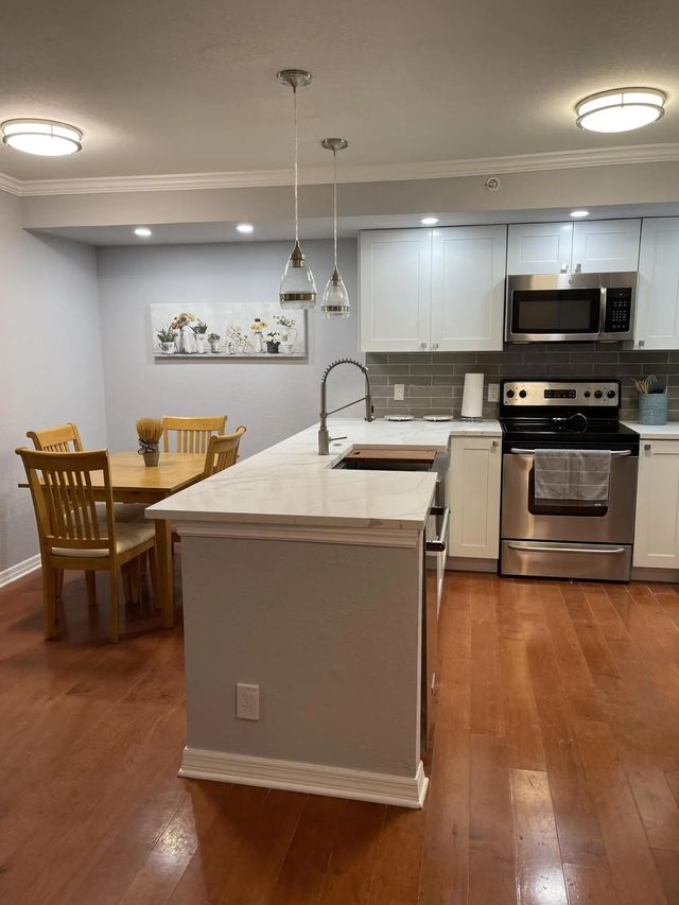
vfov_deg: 67.3
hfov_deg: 53.1
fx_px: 680
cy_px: 452
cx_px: 340
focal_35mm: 26
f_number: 1.6
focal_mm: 5.1
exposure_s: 1/60
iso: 64
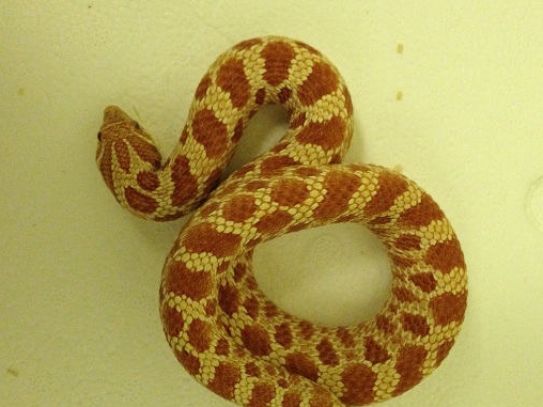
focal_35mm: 45
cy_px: 219
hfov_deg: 42.0
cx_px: 308
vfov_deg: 32.2
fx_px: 706
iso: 400
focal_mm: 4.28
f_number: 2.4
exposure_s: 1/17
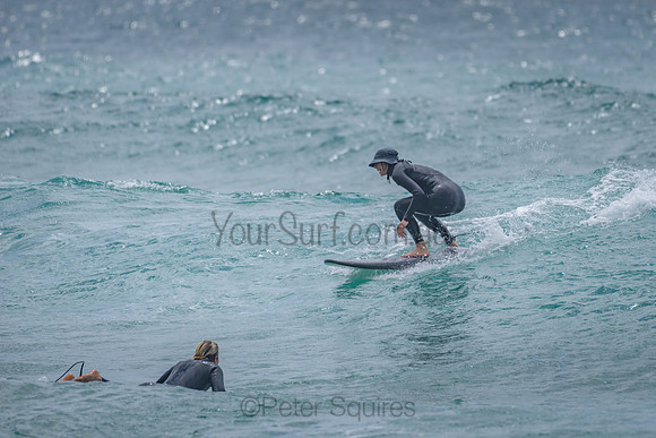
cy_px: 170
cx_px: 402
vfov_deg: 2.2
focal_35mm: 613
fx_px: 11171
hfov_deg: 3.4
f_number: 5.6
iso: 125
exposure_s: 1/2000
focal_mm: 500
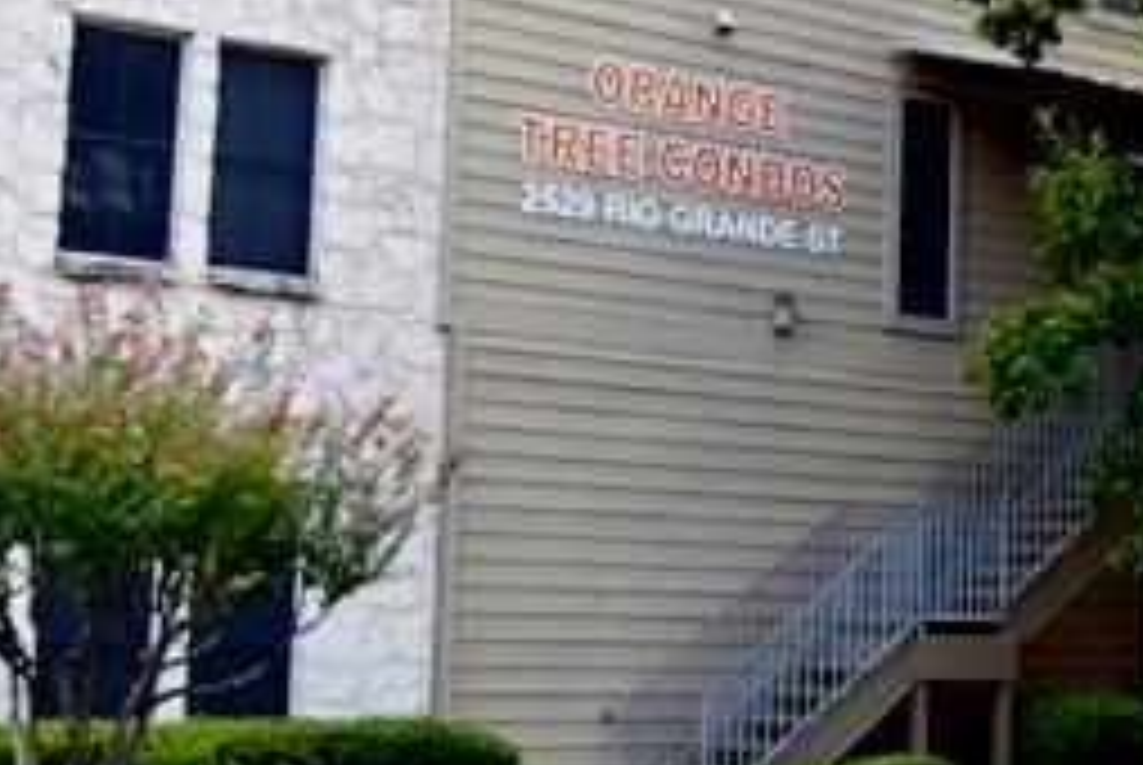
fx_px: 2638
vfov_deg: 16.4
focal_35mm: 83
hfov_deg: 23.2
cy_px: 164
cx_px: 1206
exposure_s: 1/125
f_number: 5.6
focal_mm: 22
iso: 100
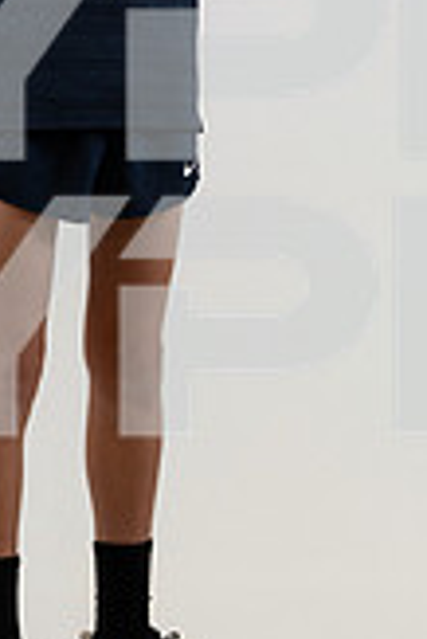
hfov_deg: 10.7
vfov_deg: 15.7
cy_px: 43
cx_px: 82
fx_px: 2279
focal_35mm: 128
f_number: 4
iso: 320
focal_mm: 46.5
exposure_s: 1/125
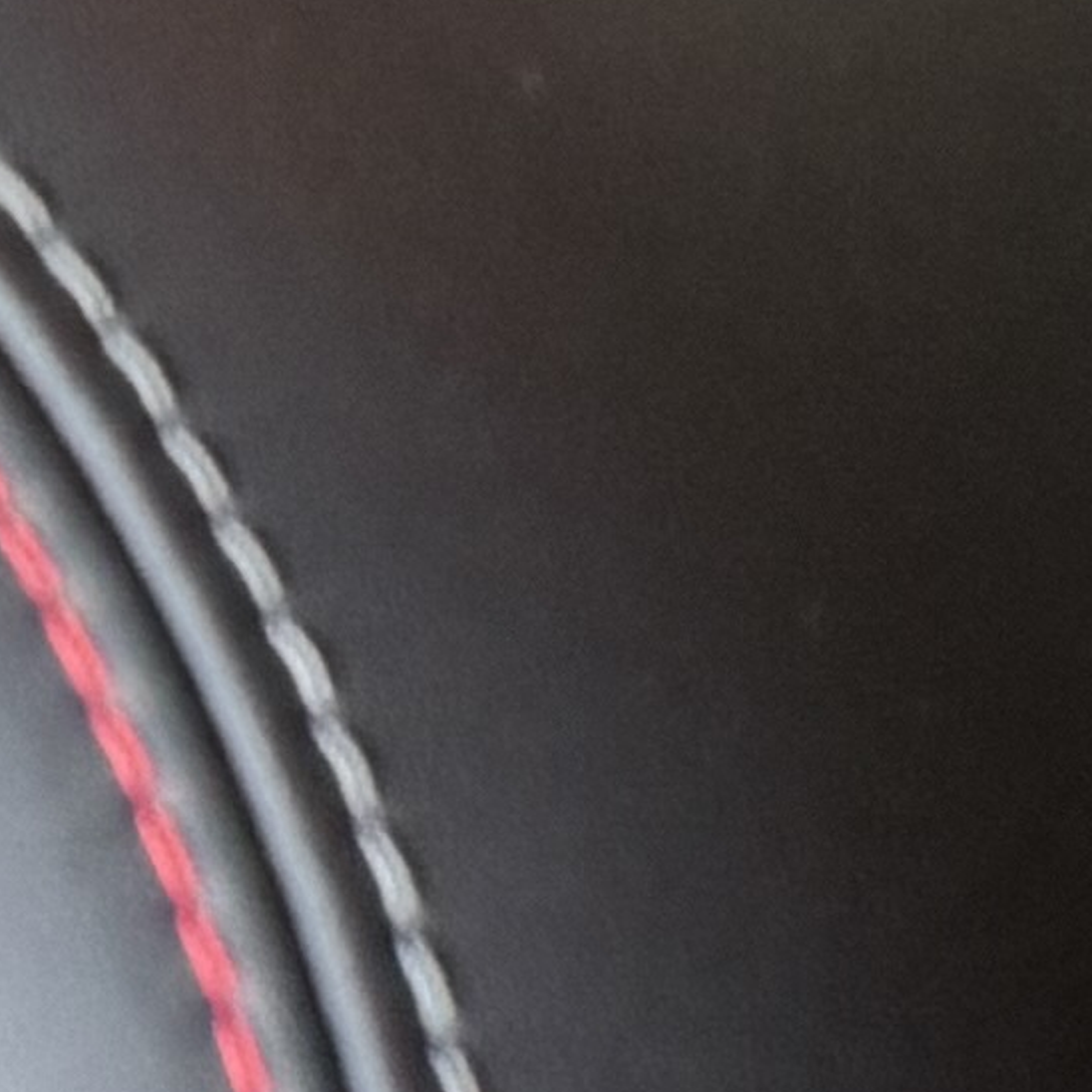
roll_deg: +0.4
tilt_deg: -11.0
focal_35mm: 221
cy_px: -1658
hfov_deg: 6.5
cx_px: 4203
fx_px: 7888
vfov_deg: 7.4
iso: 200
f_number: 1.78
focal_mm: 6.76
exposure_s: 1/77
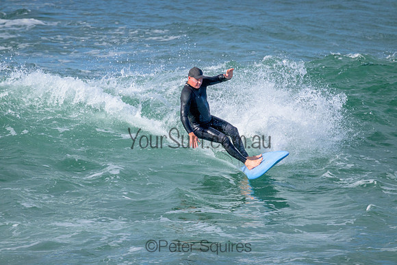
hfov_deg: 2.6
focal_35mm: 800
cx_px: 198
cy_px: 132
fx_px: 8824
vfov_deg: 1.7
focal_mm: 800
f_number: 11
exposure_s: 1/2000
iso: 1600
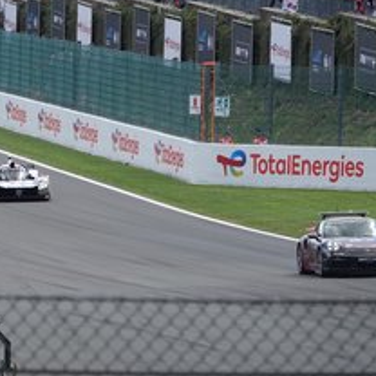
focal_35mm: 607
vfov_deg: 2.9
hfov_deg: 2.9
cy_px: 195
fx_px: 7459
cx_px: 22
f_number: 4
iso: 200
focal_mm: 120.91
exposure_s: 1/800
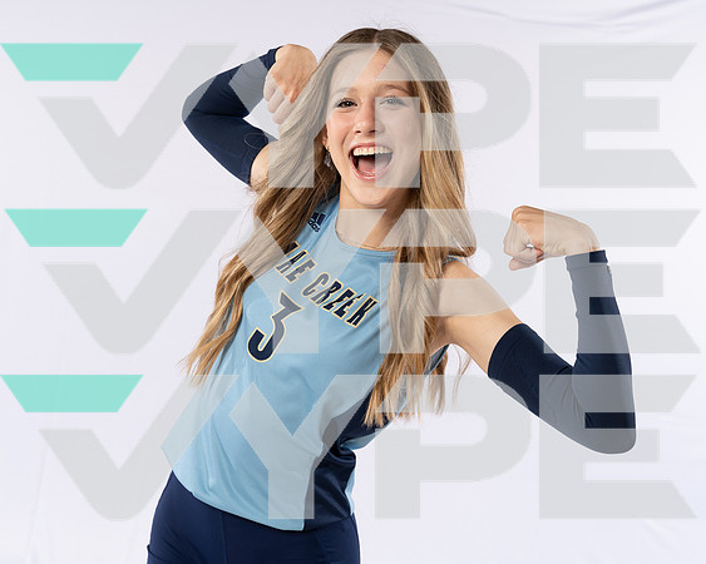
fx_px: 1106
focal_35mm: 53
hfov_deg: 35.4
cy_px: 282
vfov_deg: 28.6
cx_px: 353
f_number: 5.6
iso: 200
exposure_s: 1/250
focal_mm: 47
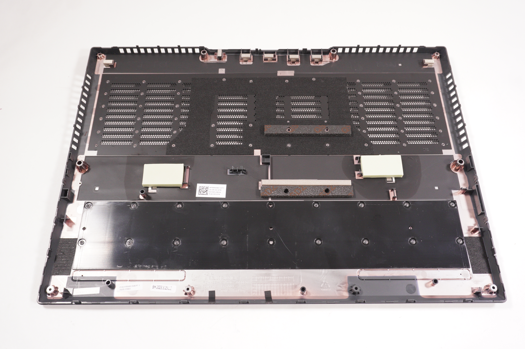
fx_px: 459
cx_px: 262
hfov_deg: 59.5
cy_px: 174
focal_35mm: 32
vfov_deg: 41.6
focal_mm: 21
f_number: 5.6
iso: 800
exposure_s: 1/160
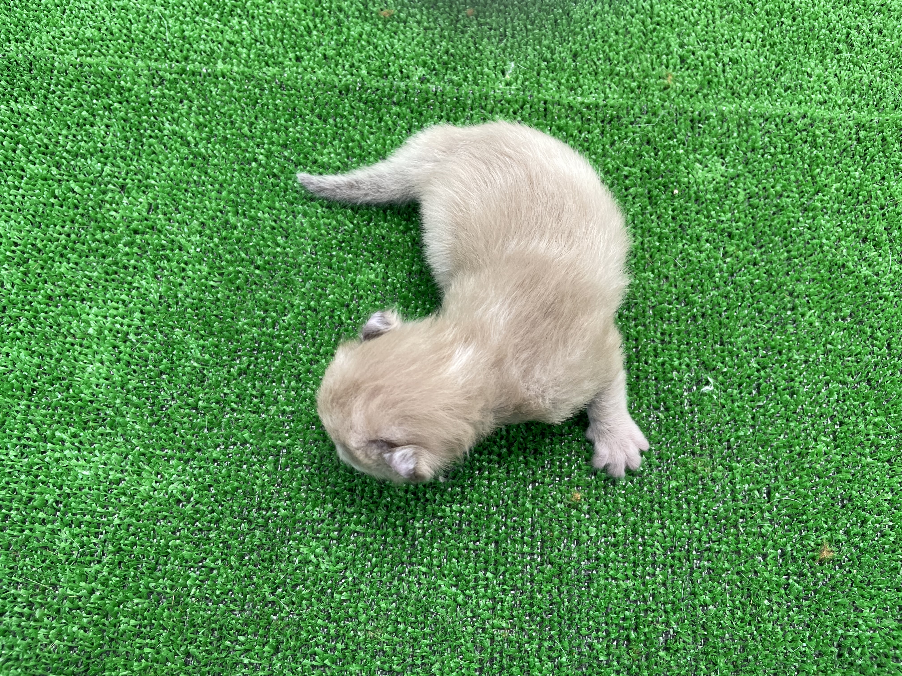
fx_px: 677
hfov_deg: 67.3
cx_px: 451
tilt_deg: -69.2
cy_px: 338
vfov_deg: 53.1
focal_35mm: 26
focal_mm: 4.2
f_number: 1.6
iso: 80
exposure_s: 1/100
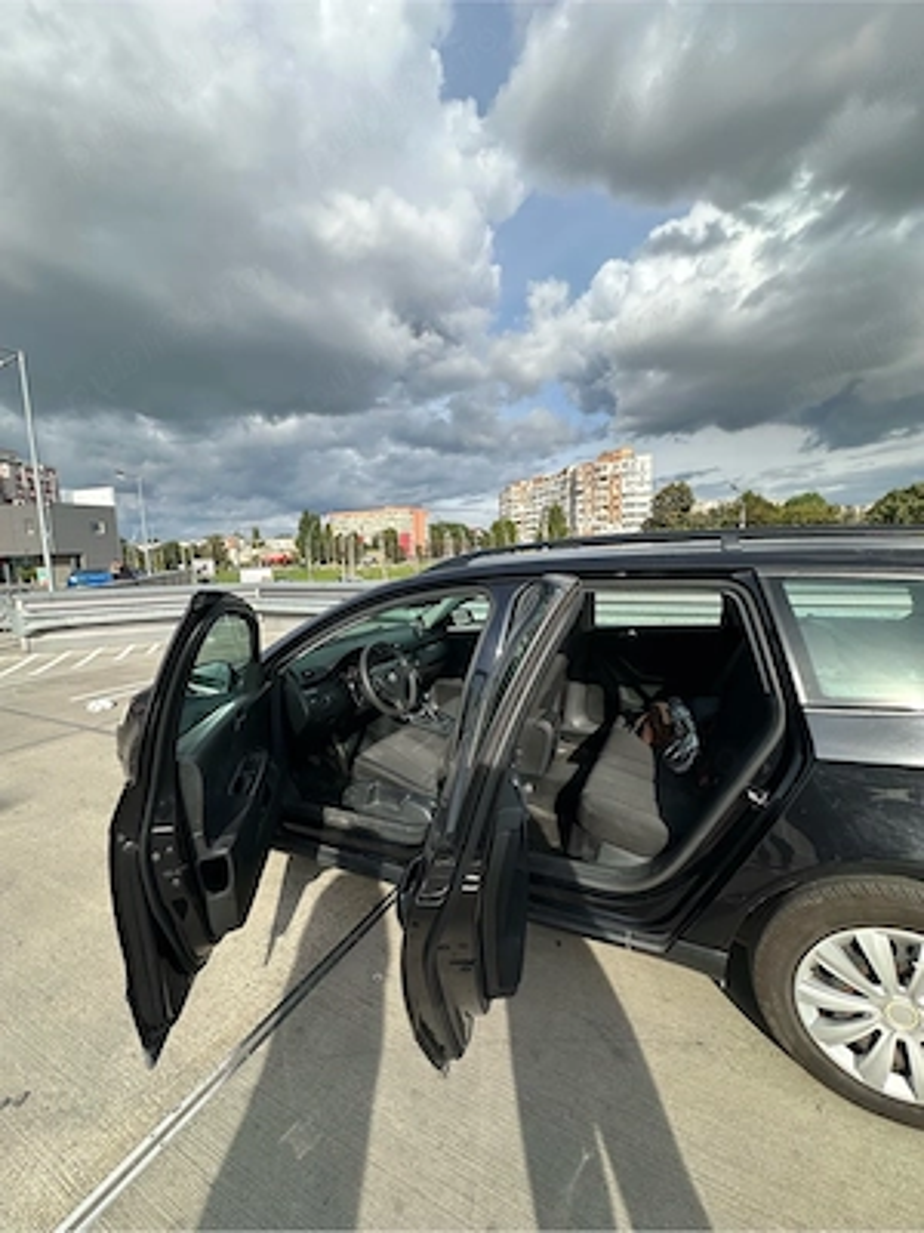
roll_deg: +0.0
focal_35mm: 14
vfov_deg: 102.1
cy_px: 616
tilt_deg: -6.3
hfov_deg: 85.7
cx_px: 462
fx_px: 498
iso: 40
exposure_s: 1/1335
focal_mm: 2.22
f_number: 2.2
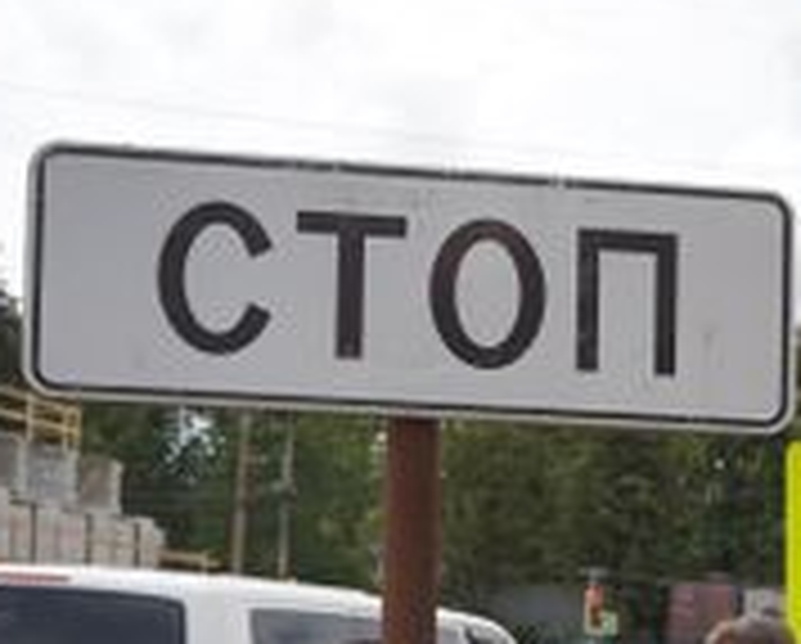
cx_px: 565
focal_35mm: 81
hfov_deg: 23.4
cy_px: 770
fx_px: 1923
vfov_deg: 18.1
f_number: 4.5
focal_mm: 33
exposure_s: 1/640
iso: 100
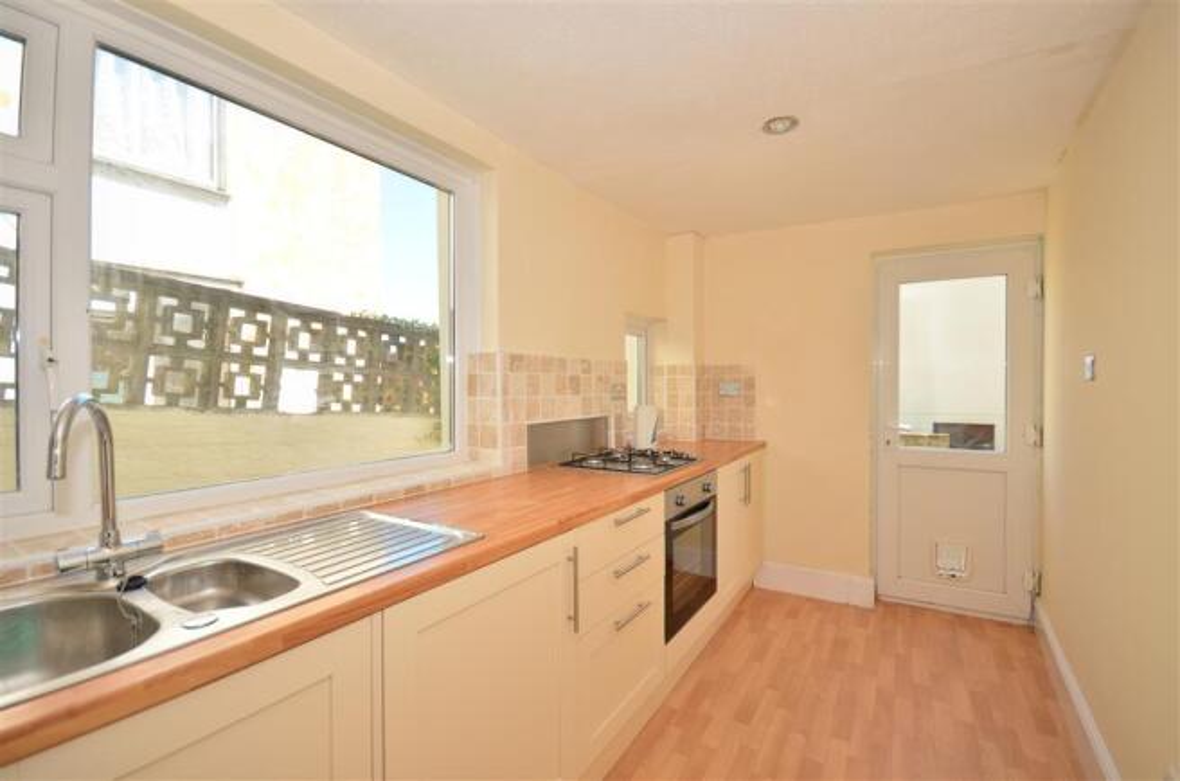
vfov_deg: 77.0
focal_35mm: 15
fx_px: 490
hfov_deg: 100.5
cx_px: 590
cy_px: 390
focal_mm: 10
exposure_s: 1/125
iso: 200
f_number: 5.6
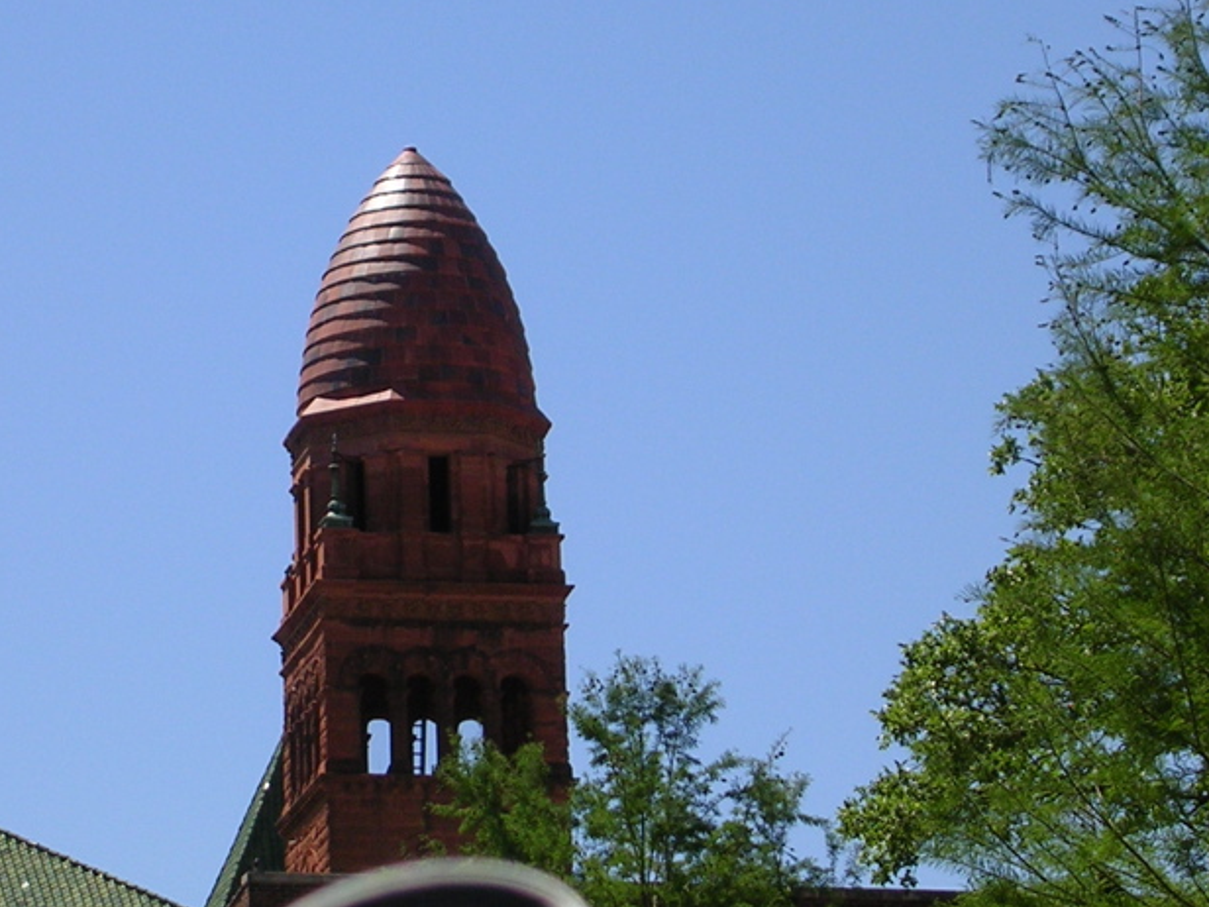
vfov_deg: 7.5
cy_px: 249
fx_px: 6950
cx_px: 336
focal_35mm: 199
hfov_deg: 9.9
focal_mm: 17.4
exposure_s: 1/424
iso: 50
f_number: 4.9
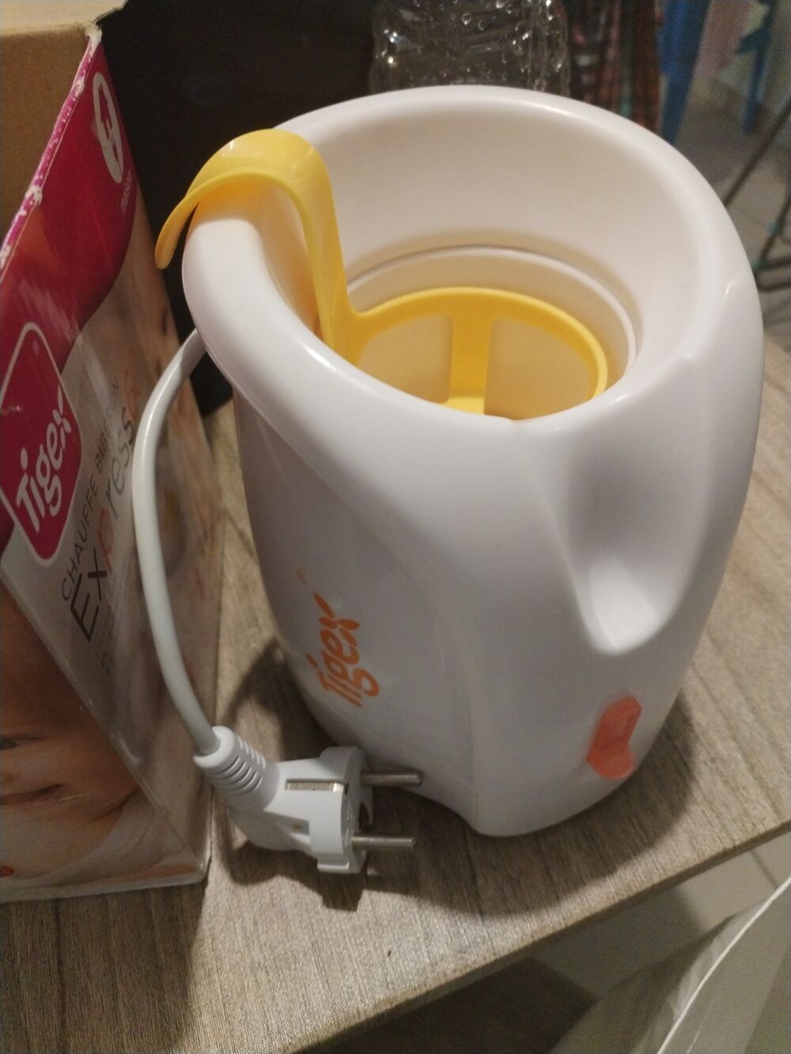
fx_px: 792
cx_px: 396
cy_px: 527
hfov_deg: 53.1
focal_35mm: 26
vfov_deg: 67.3
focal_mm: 4.75
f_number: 1.8
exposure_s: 1/25
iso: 954
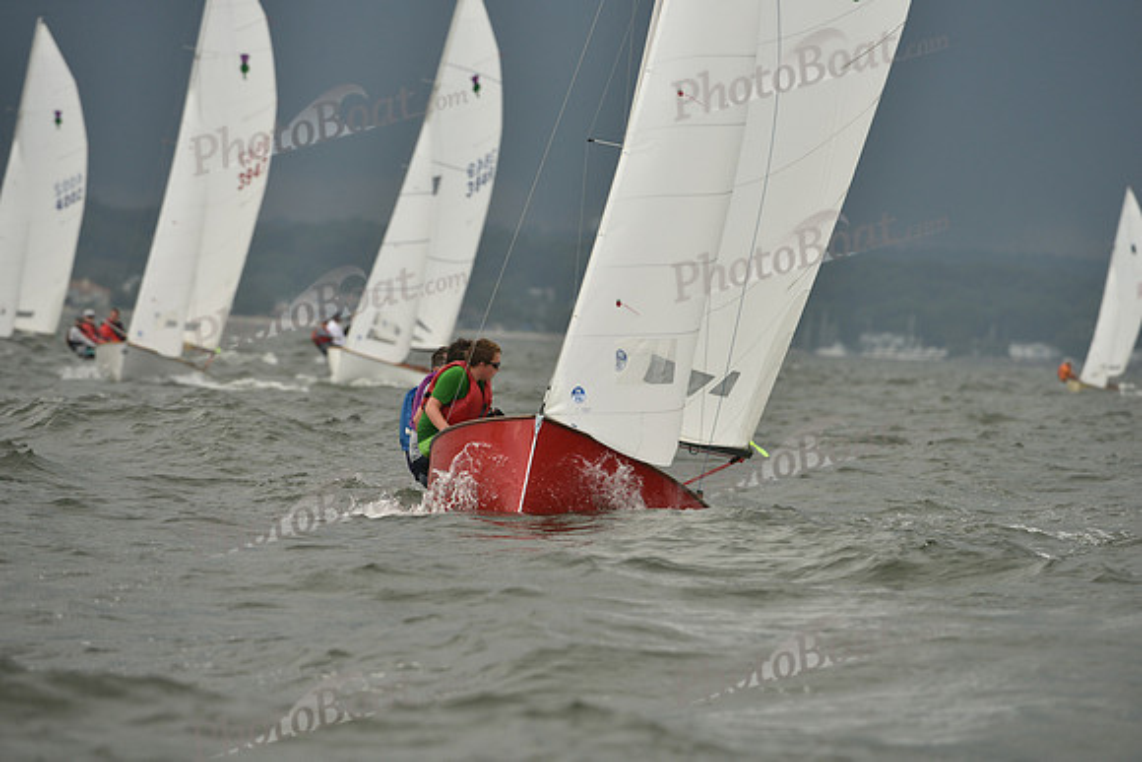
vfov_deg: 3.4
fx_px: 12691
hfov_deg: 5.2
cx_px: 571
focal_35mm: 400
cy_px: 381
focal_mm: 400
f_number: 7.1
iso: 320
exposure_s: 1/800
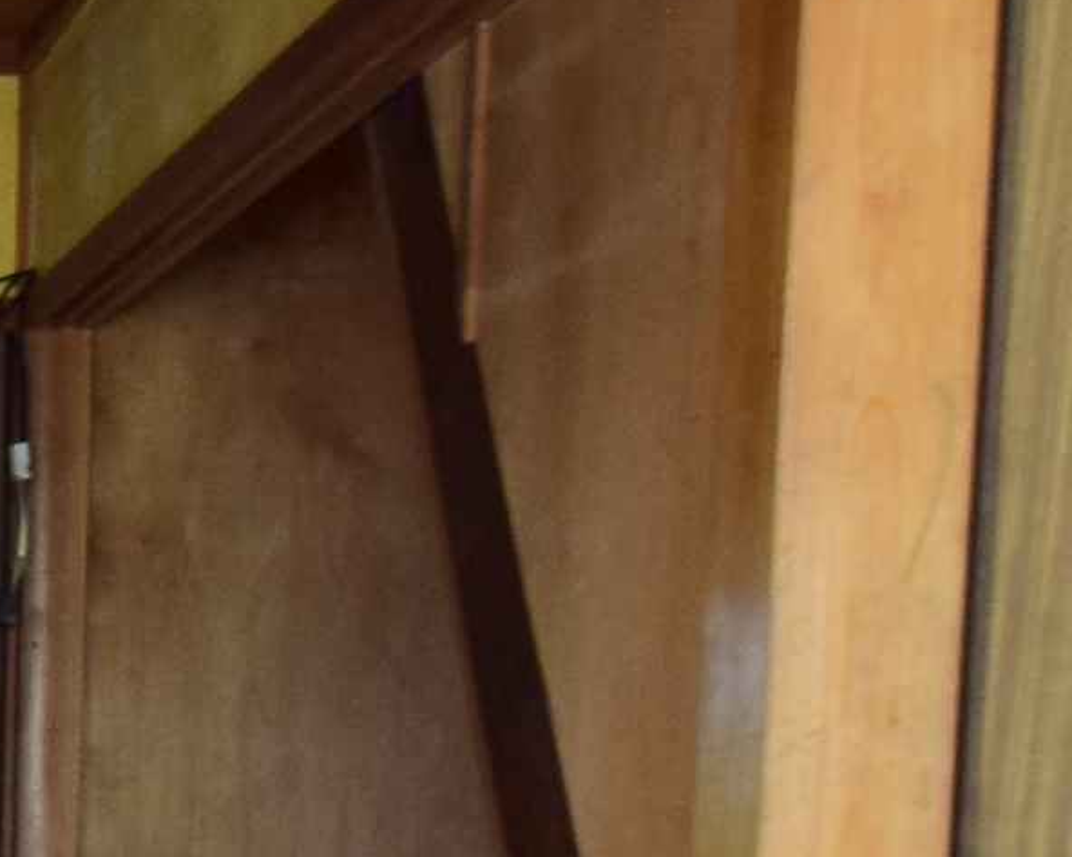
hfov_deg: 15.5
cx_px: -826
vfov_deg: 13.8
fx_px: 3393
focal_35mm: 107
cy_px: 1127
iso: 400
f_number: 6.7
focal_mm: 10
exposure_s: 1/8
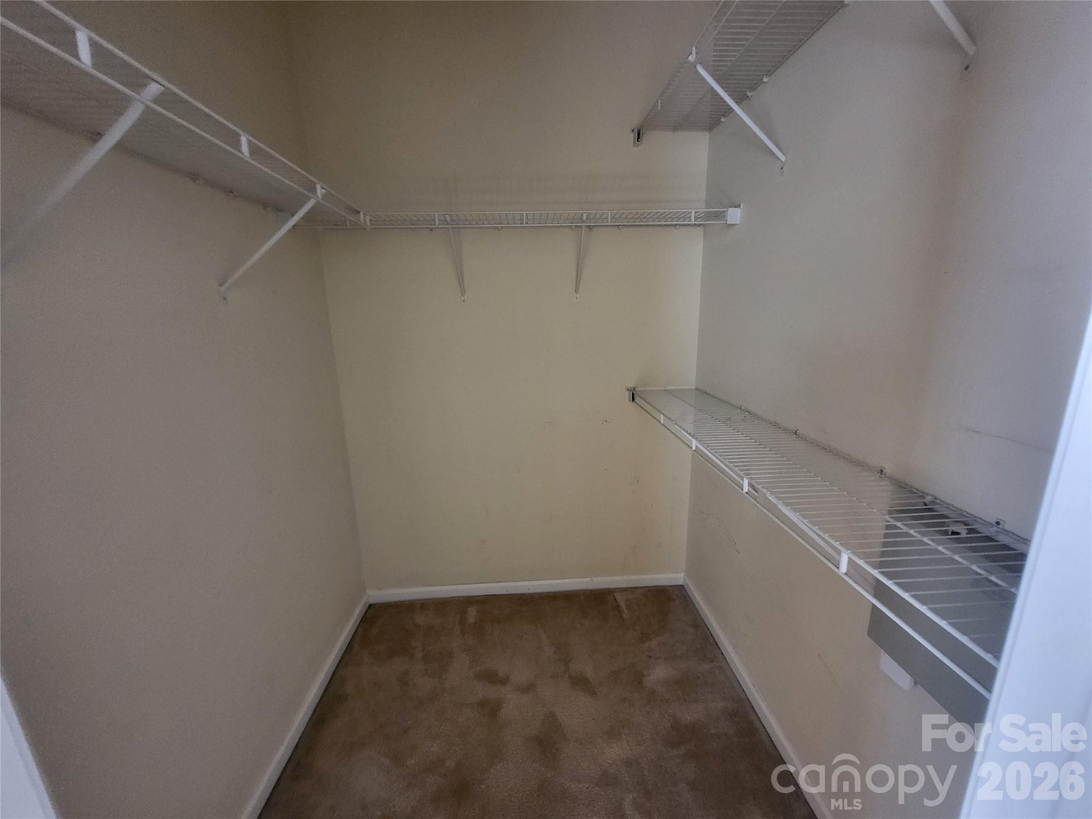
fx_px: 410
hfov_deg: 106.2
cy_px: 410
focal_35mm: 13
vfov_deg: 89.9
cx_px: 546
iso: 400
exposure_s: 1/60
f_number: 2.2
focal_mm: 1.74
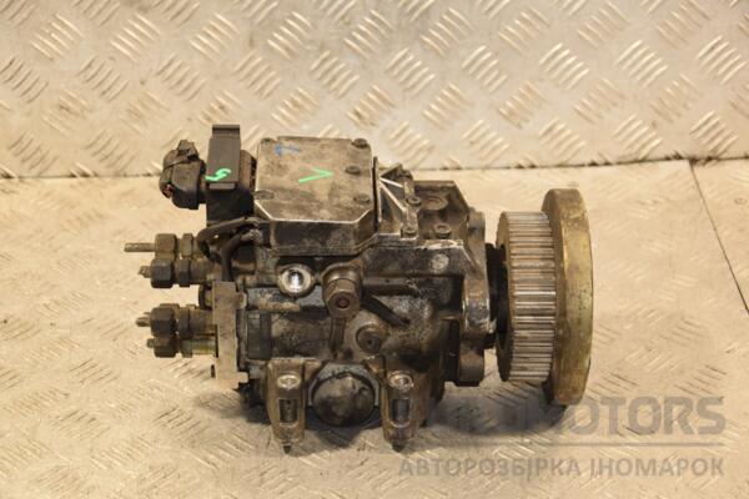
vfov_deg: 17.5
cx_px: 374
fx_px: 1623
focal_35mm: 78
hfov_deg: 26.0
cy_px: 250
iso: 800
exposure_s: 1/100
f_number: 5
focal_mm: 52
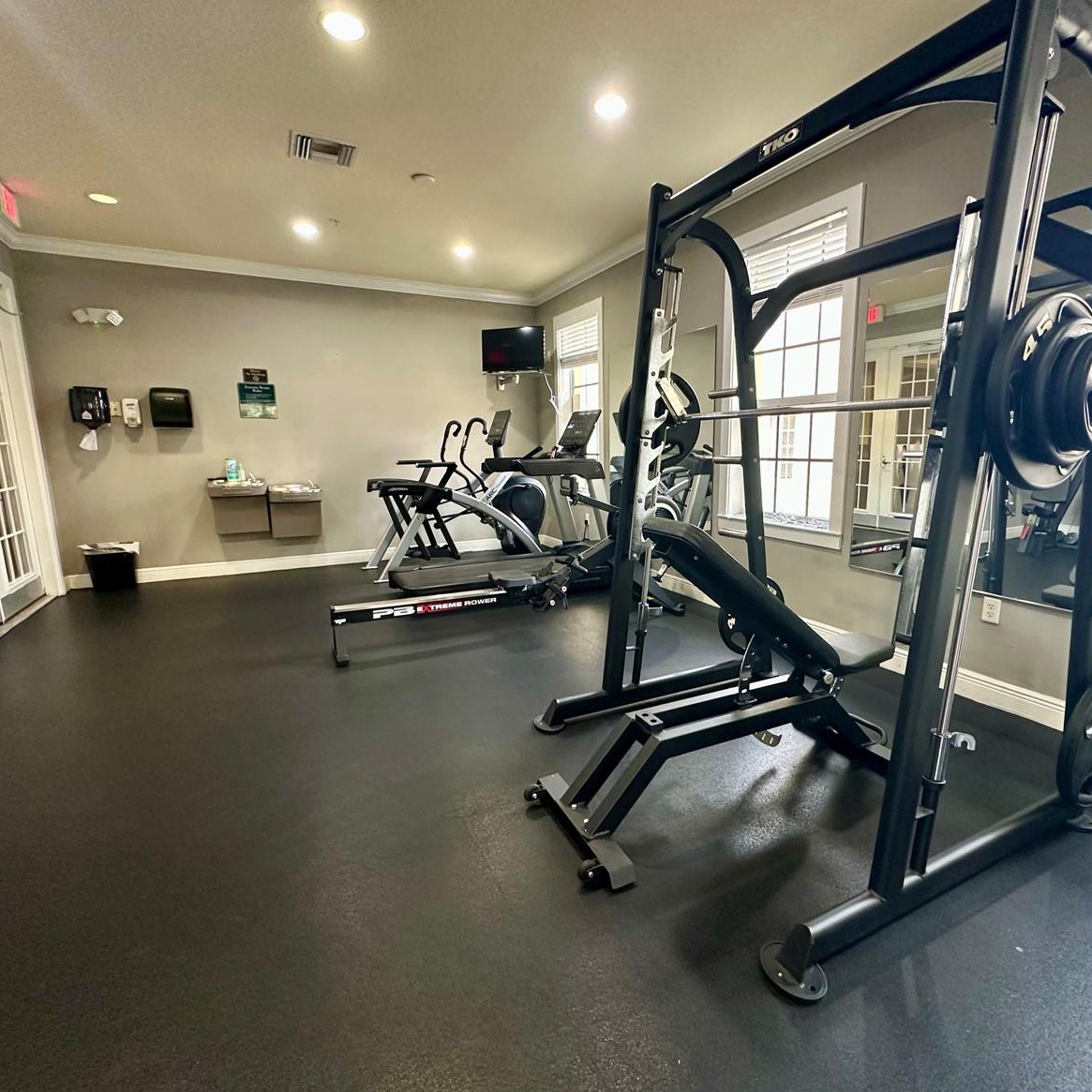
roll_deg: +0.5
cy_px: 555
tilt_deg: -10.5
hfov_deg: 83.8
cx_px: 591
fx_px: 607
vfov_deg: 84.0
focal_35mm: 17
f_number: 2.2
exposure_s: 1/60
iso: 320
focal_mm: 2.22
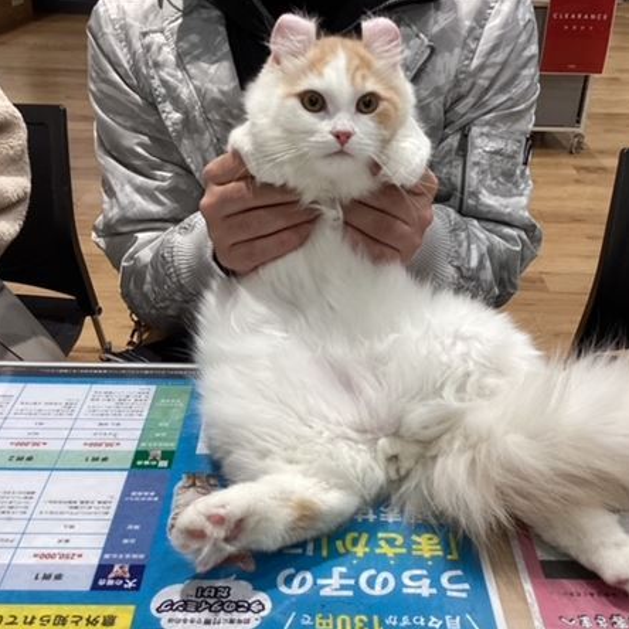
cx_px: 326
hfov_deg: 44.9
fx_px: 761
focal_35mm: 37
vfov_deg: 44.9
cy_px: 313
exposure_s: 1/50
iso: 50
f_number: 2.4
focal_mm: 3.3
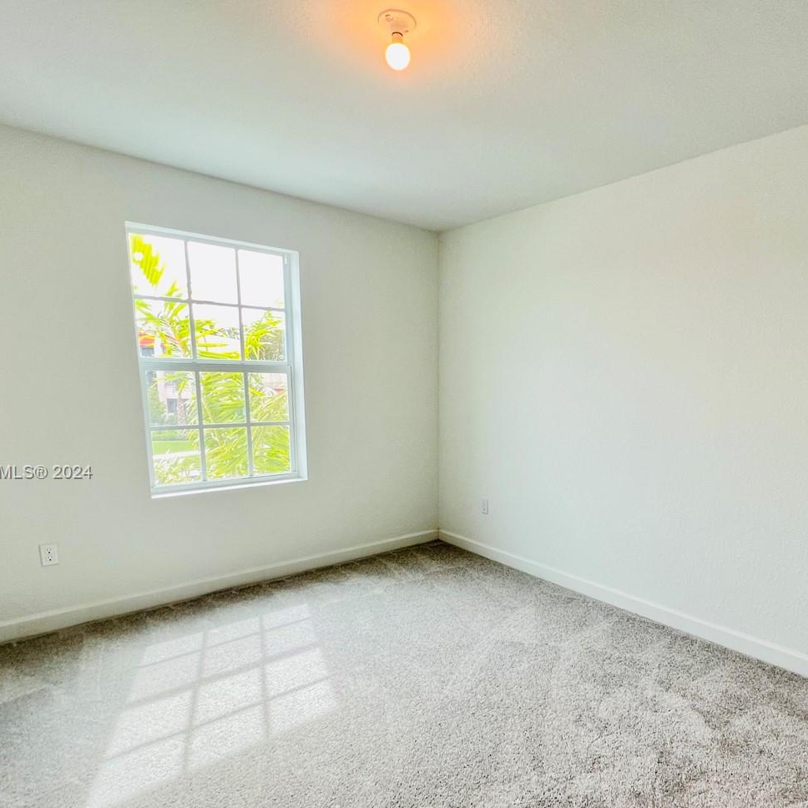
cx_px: 492
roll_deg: -1.1
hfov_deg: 76.6
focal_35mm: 19
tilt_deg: -11.1
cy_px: 473
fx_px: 502
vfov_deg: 77.0
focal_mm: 1.57
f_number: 1.8
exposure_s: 1/120
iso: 100
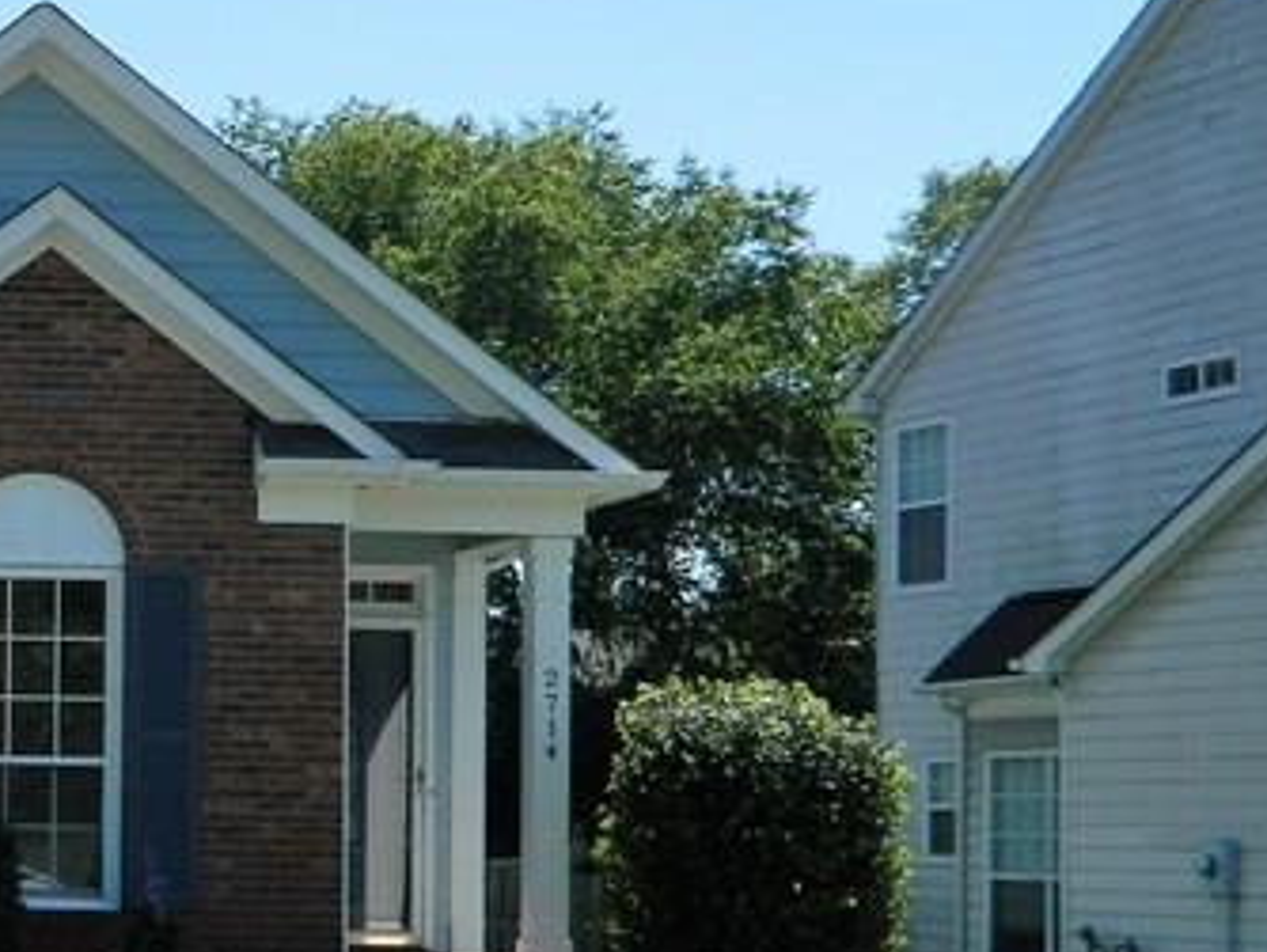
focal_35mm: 95
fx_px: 3480
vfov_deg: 15.5
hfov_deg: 18.5
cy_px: 732
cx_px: -580
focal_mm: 5.6
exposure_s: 1/1000
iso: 80
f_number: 3.2
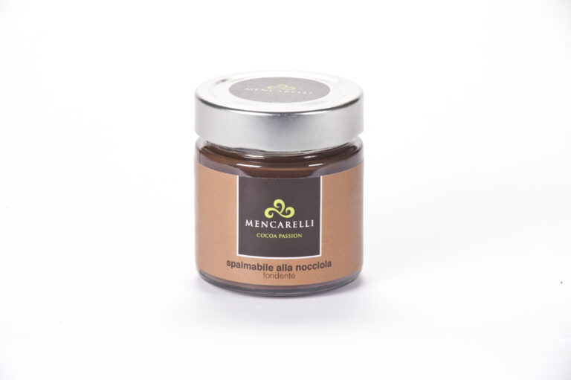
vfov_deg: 8.1
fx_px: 2695
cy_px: 190
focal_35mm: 170
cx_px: 286
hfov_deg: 12.1
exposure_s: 1/125
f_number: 22
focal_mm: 170
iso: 125
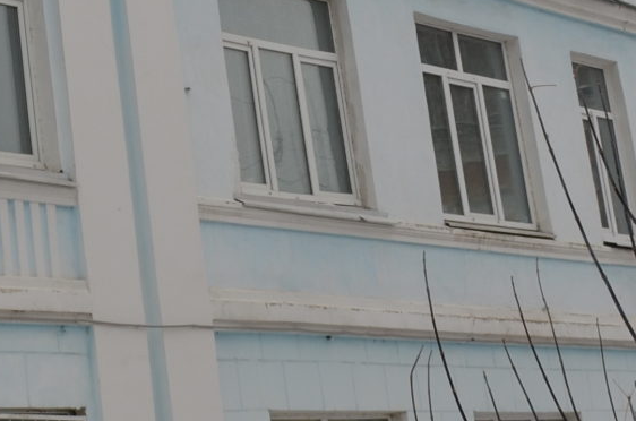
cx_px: 20
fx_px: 2168
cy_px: -239
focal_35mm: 123
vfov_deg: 10.6
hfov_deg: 16.4
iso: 200
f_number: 7.1
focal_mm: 18
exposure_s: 1/200
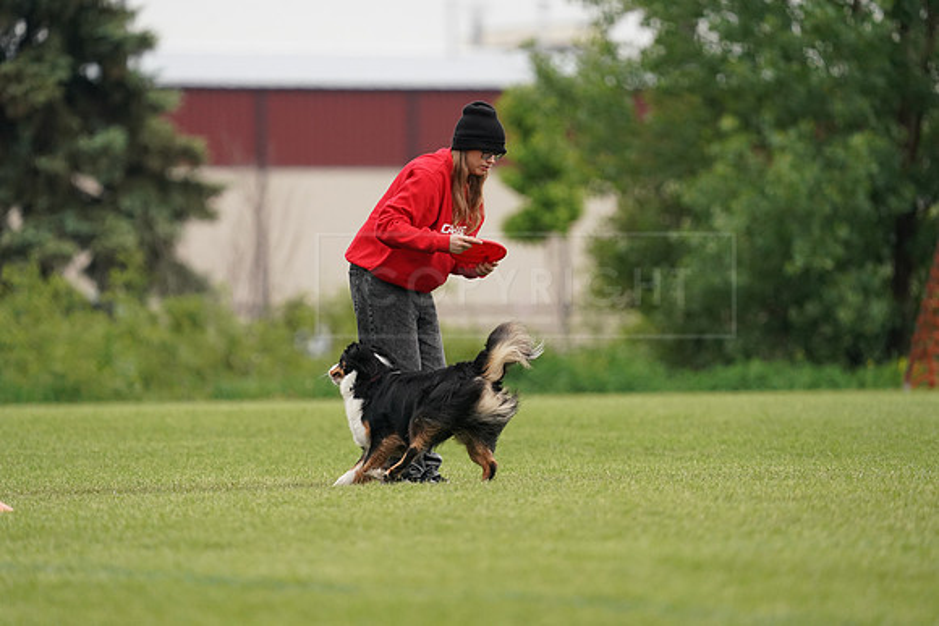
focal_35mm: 600
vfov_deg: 2.3
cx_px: 470
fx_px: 15653
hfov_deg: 3.4
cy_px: 313
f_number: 6.3
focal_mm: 600
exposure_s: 1/4000
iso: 2500
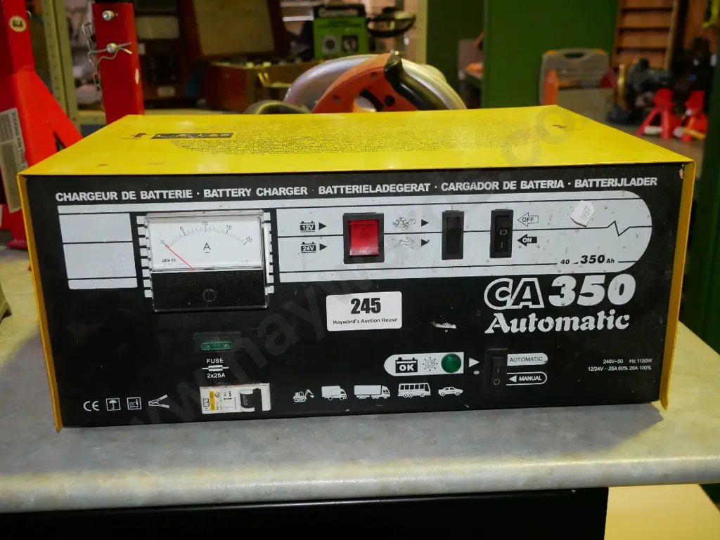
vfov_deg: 39.7
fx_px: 749
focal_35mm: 36
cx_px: 360
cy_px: 270
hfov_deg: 51.3
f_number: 5.6
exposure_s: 1/125
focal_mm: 18
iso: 3200
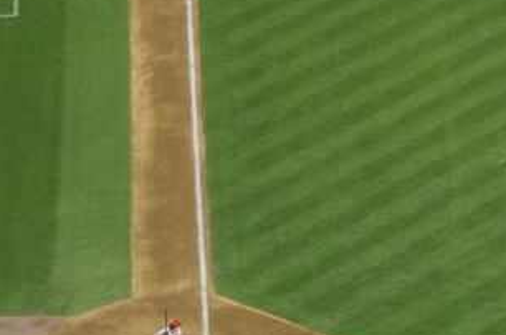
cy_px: 229
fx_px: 3845
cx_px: 418
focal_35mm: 274
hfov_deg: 7.5
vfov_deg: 5.0
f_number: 5.6
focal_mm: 70
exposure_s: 1/30
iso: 200
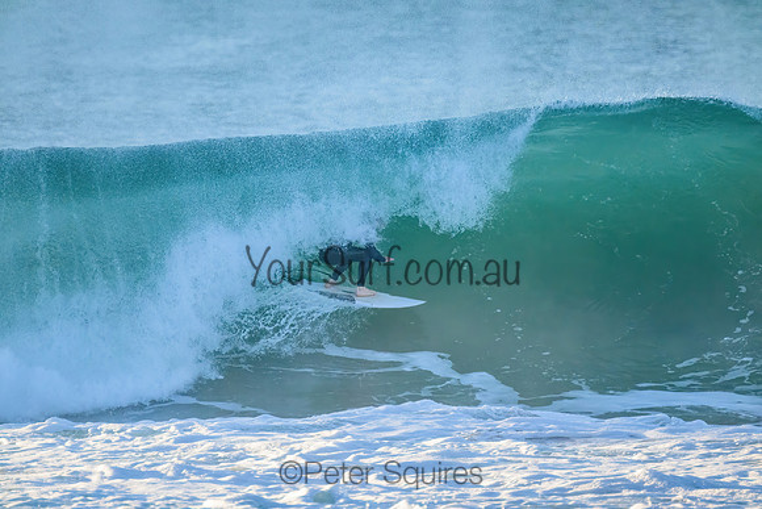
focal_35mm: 800
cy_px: 254
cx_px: 381
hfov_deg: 2.6
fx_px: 16937
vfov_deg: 1.7
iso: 5000
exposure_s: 1/1600
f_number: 11
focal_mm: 800
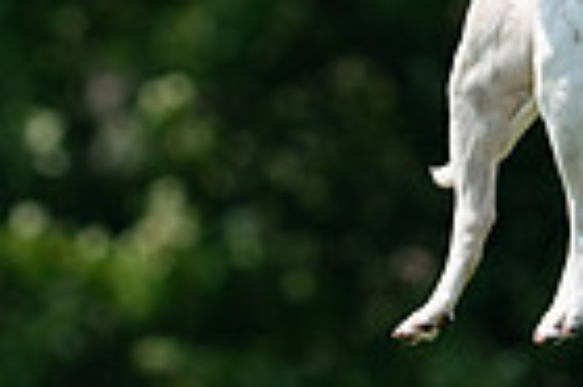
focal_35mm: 1569
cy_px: -164
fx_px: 25379
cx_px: 279
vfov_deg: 0.9
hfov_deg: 1.3
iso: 1250
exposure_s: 1/4000
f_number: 6.3
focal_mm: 379
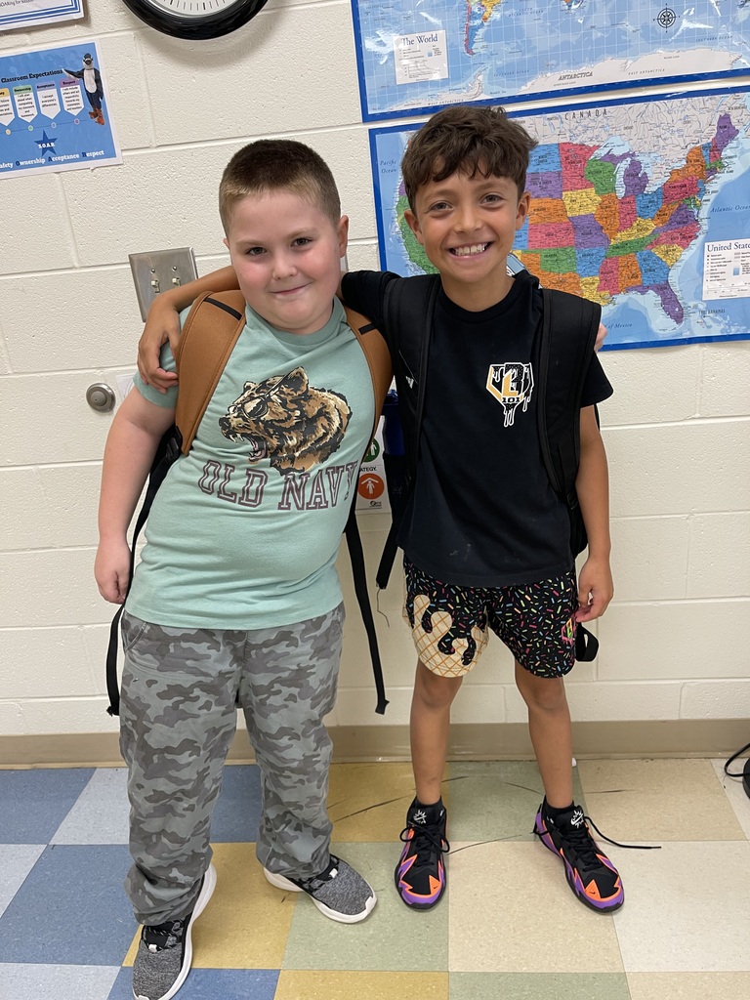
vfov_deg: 69.4
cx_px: 375
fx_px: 722
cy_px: 500
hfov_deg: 54.9
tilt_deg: -20.7
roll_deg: +5.9
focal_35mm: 25
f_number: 1.6
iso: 100
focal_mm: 5.1
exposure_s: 1/60
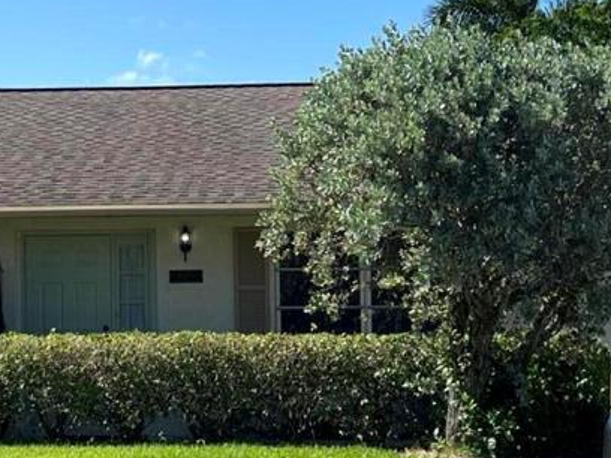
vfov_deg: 14.5
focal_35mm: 102
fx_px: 1800
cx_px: 121
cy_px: 268
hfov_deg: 19.1
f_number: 1.5
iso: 50
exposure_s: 1/3257
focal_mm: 5.7
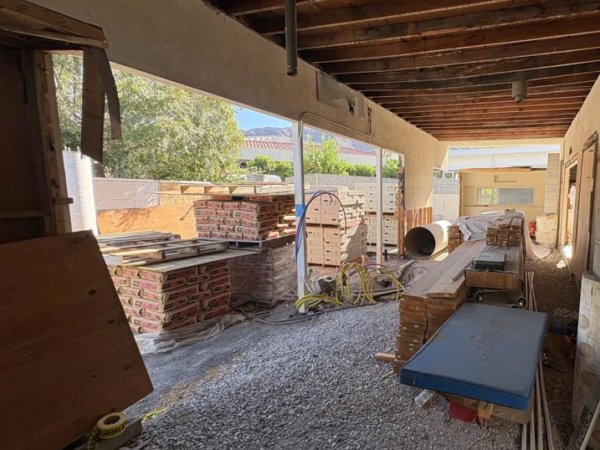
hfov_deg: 77.5
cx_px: 426
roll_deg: -0.3
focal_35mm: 20
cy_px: 238
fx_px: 347
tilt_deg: -8.2
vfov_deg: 65.9
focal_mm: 2.22
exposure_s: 1/205
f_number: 2.2
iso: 40
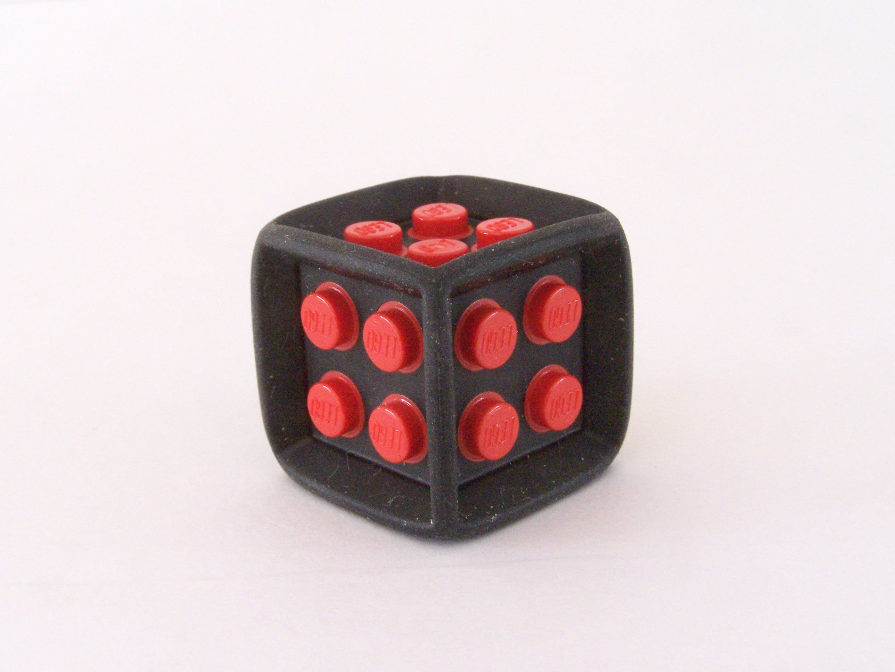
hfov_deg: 32.7
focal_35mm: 59
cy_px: 336
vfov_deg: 24.8
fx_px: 1525
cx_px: 448
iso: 400
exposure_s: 1/4
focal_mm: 9.8
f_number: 8
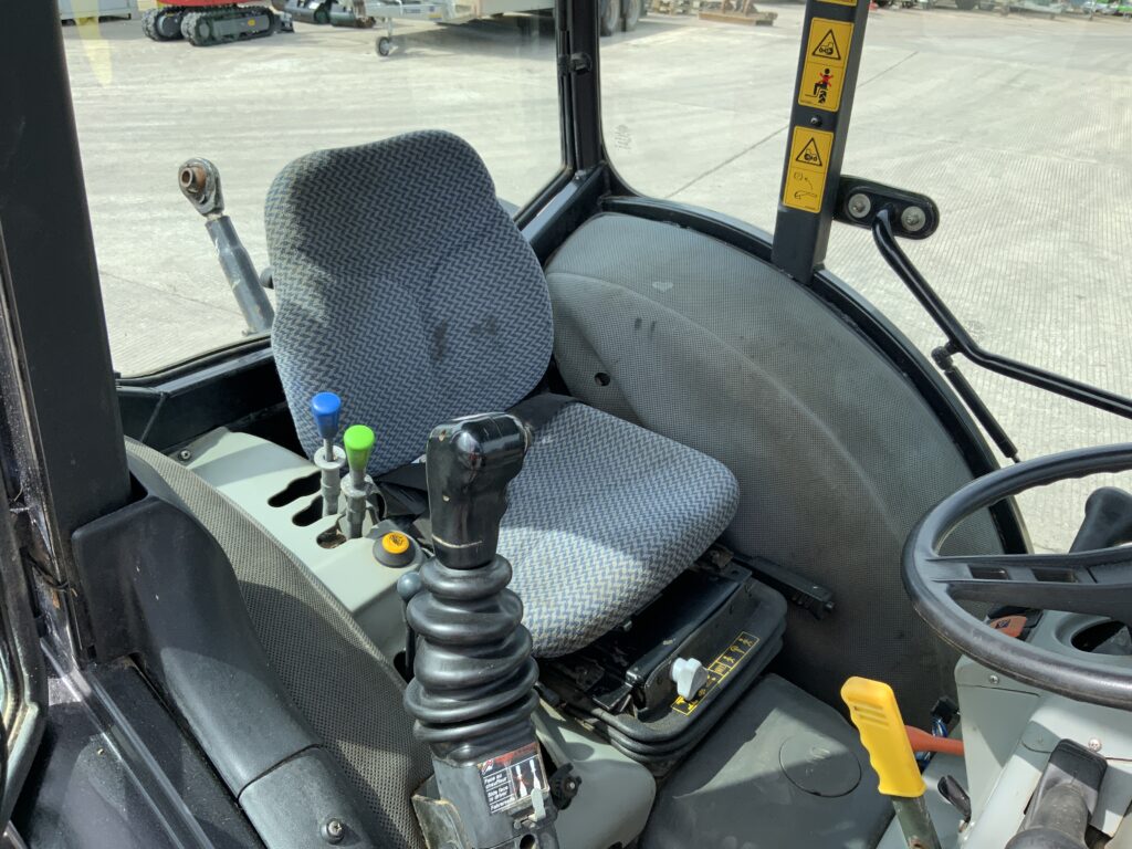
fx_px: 948
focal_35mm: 29
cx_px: 566
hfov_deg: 61.7
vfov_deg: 48.2
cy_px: 424
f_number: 1.8
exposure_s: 1/568
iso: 16
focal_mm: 3
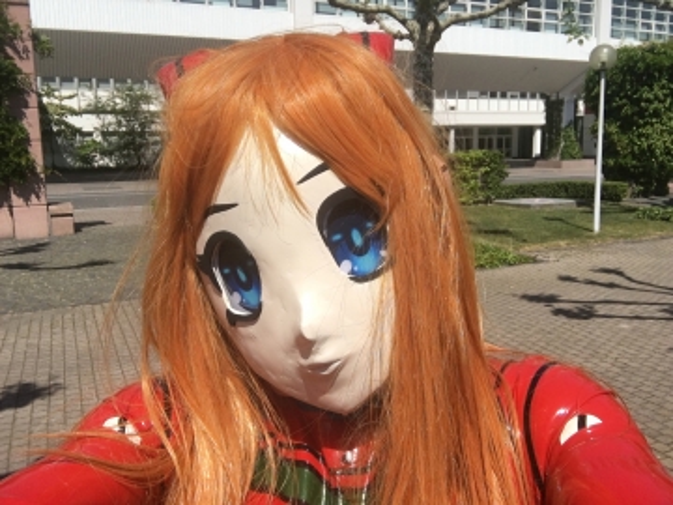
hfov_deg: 58.4
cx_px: 336
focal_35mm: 31
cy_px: 252
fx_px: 603
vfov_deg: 45.4
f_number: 2.2
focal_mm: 2.65
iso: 32
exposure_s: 1/2475
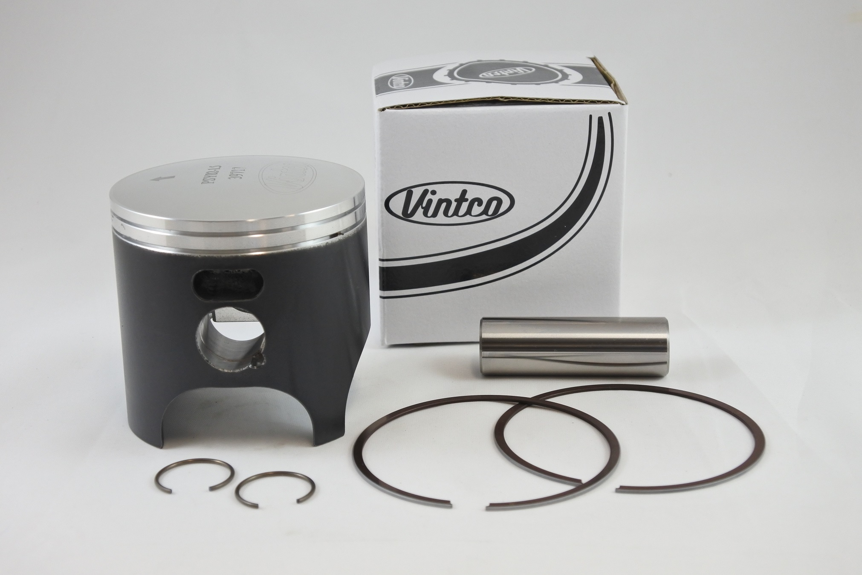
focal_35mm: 60
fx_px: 1437
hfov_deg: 33.4
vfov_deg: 22.6
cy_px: 288
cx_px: 431
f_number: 4.8
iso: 500
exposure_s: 1/125
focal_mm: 22.3
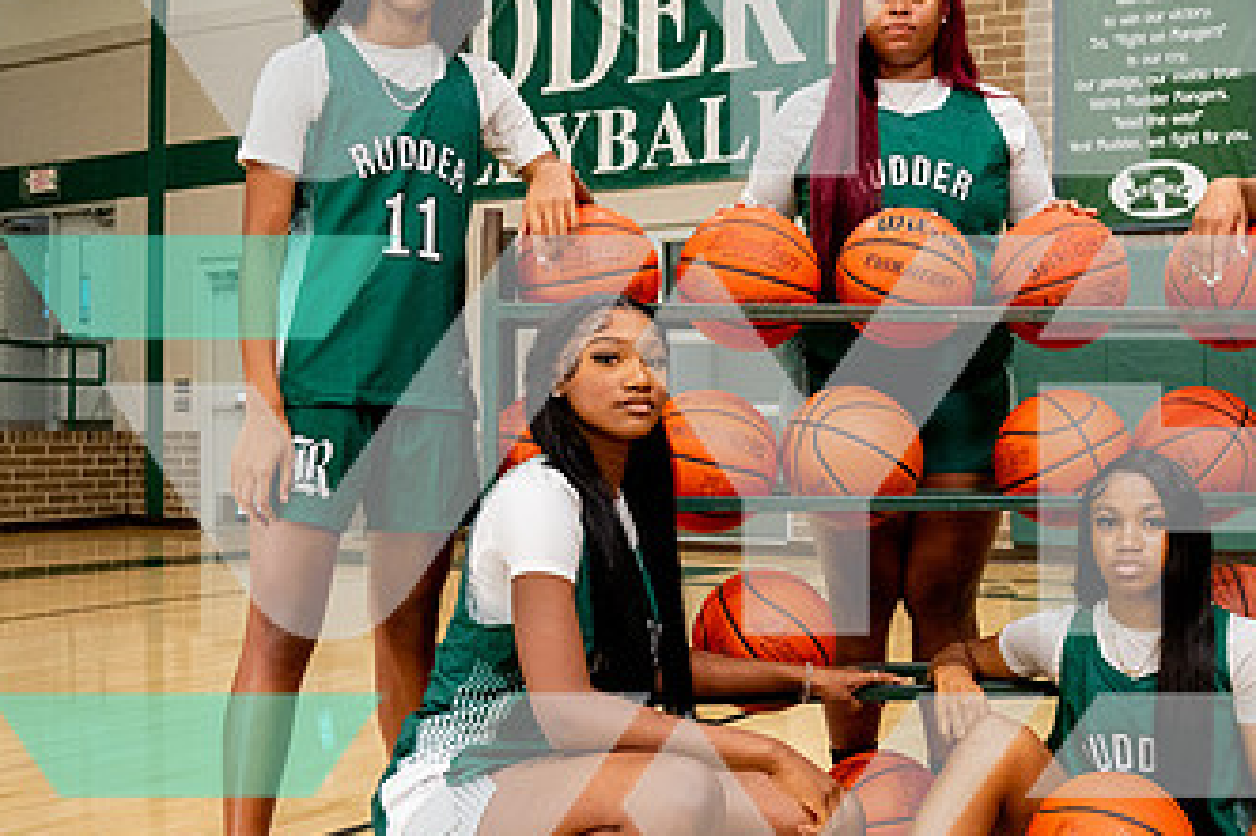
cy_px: 435
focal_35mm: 44
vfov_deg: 30.5
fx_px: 1534
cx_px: 966
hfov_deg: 42.9
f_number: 7.1
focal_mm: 24
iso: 3200
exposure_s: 1/125
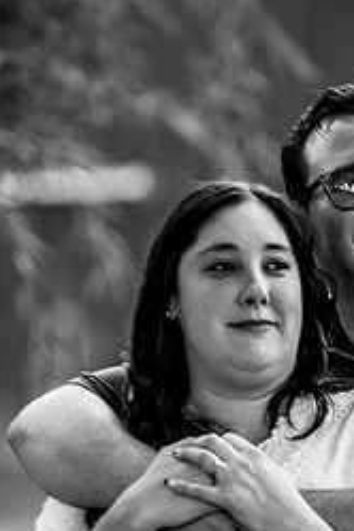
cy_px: 322
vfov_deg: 8.8
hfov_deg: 5.8
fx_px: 3466
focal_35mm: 235
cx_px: 245
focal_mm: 130
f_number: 2.8
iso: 80
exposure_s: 1/80
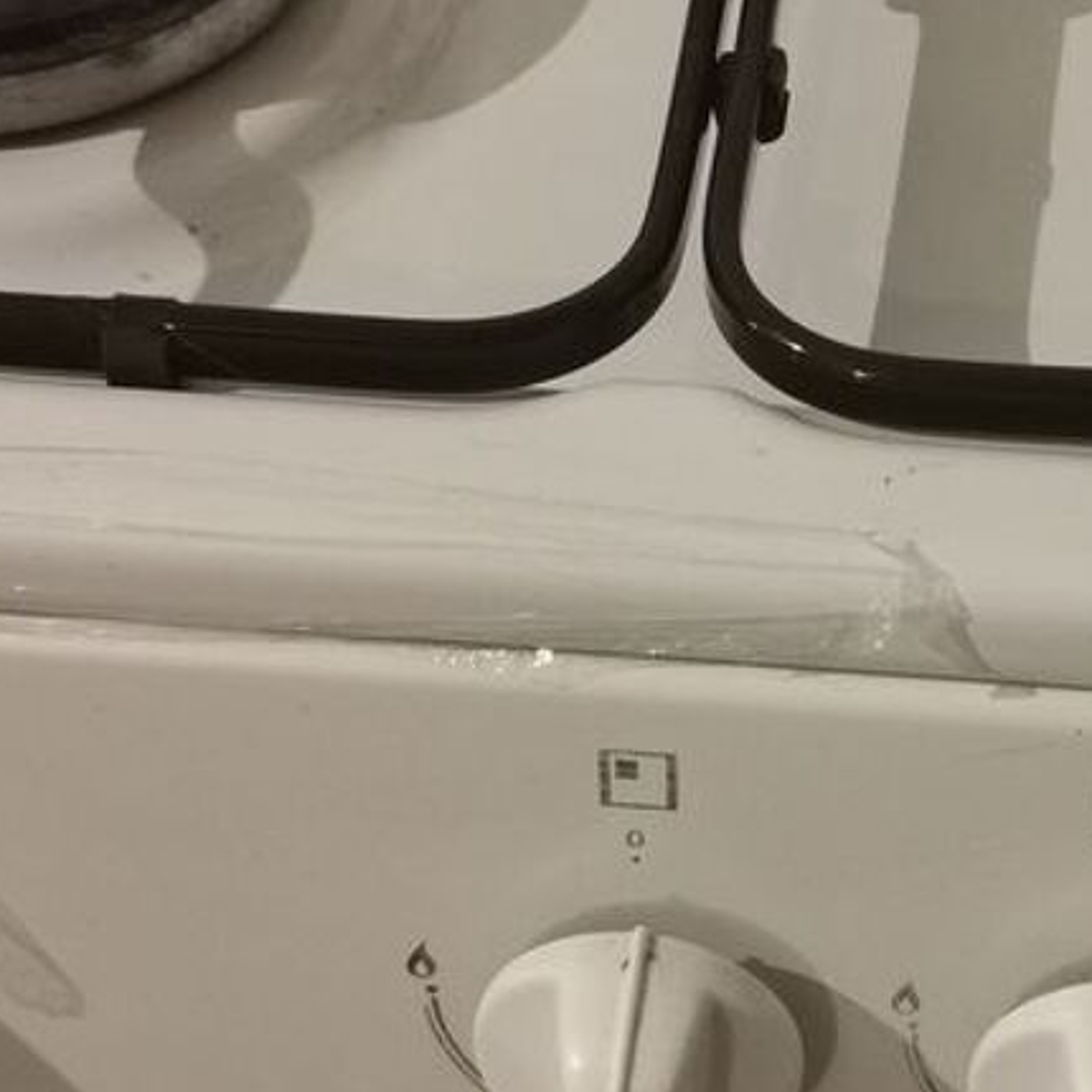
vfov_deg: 18.1
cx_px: 889
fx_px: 3426
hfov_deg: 17.9
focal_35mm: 96
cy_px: 491
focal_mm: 5.56
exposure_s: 1/33.3
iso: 400
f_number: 1.6
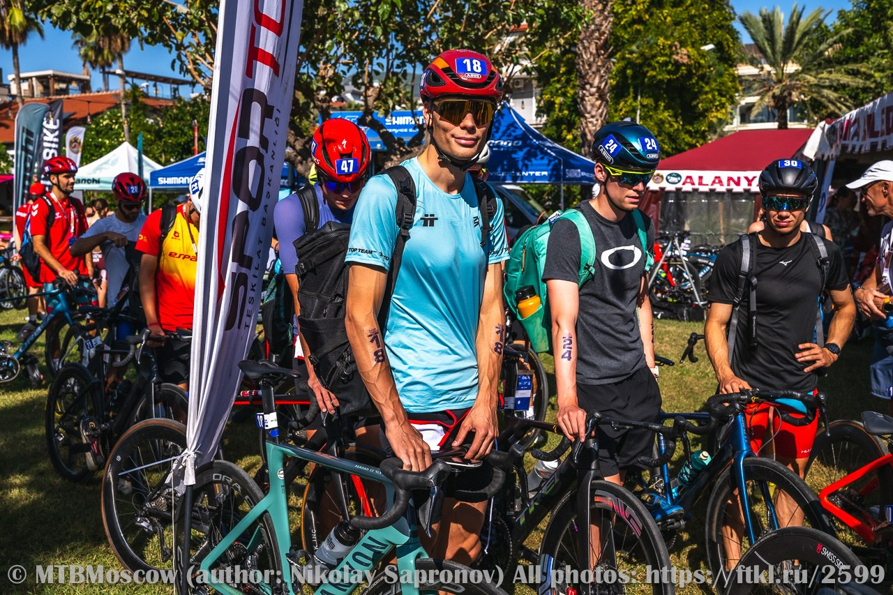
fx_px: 893
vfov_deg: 36.9
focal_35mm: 36
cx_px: 446
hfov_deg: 53.1
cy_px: 298
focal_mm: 36
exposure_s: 1/3200
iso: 320
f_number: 6.3
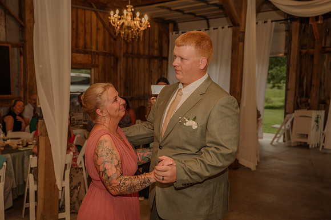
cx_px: 166
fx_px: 377
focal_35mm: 41
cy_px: 110
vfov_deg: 32.6
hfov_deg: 47.4
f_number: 4
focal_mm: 41
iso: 320
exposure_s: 1/200
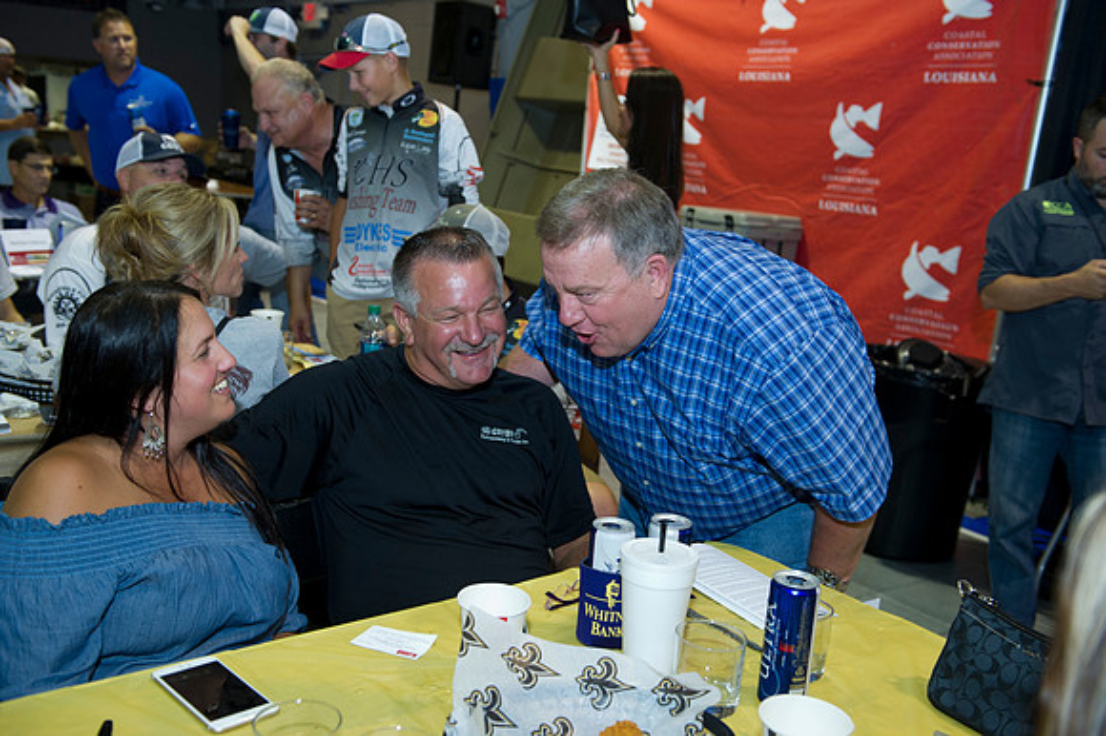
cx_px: 553
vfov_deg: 35.0
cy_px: 368
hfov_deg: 50.7
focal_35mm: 38
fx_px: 1167
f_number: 4
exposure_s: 1/80
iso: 1250
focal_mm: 38
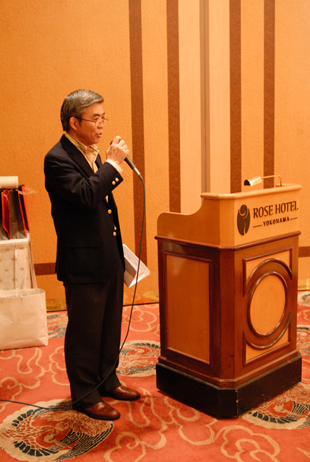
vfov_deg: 46.3
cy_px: 231
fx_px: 540
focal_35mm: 42
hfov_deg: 32.0
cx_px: 155
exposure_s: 1/60
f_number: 2
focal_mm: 28
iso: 800
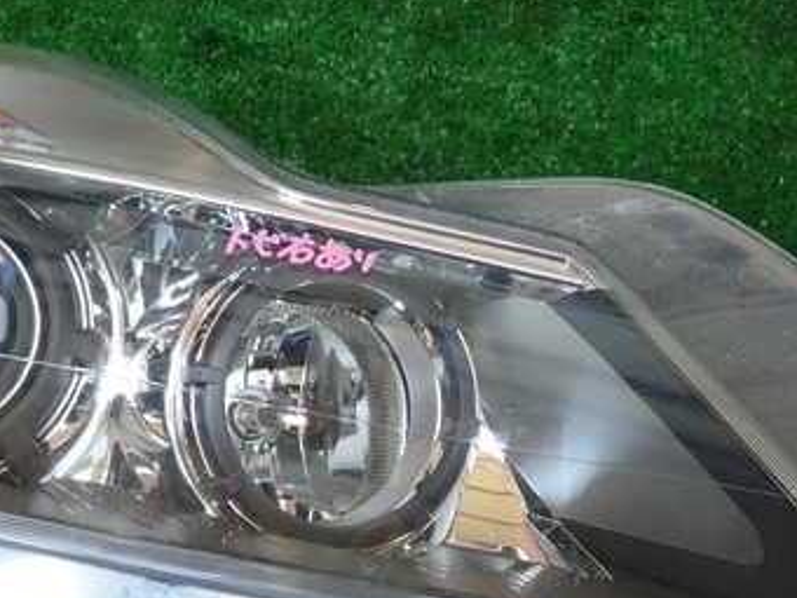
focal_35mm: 53
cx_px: 230
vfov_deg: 27.5
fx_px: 1220
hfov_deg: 35.6
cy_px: 363
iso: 100
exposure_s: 1/125
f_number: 2.3
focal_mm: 5.4
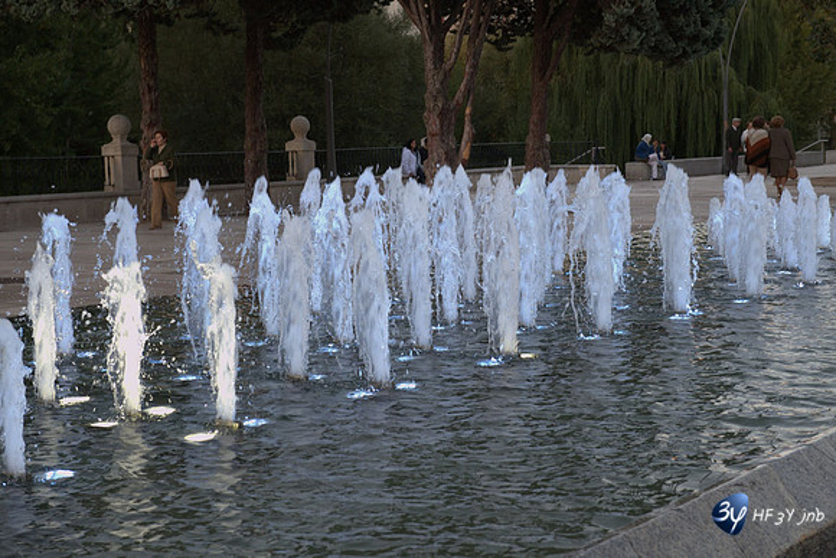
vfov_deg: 20.6
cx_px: 418
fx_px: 1533
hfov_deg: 30.5
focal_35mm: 66
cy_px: 279
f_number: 5
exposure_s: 1/100
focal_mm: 66
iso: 1600
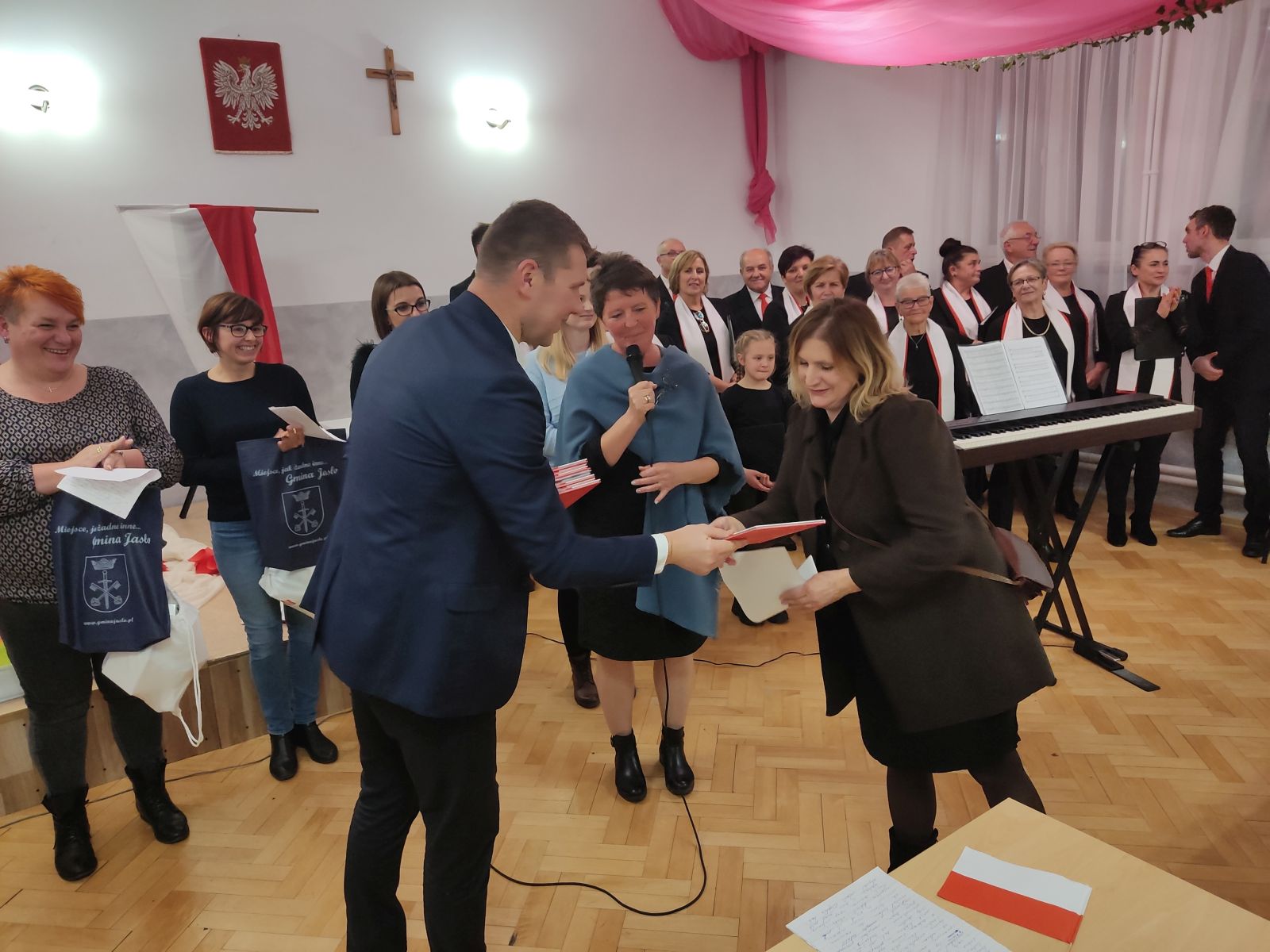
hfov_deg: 69.4
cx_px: 635
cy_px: 476
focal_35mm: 25
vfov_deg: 54.9
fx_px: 917
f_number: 1.79
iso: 415
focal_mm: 4.71
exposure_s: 1/125
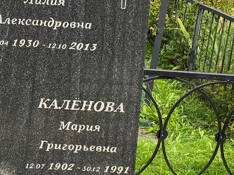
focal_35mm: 117
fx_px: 791
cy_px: 93
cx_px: 26
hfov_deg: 16.6
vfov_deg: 12.7
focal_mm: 6
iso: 20
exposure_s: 1/749
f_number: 2
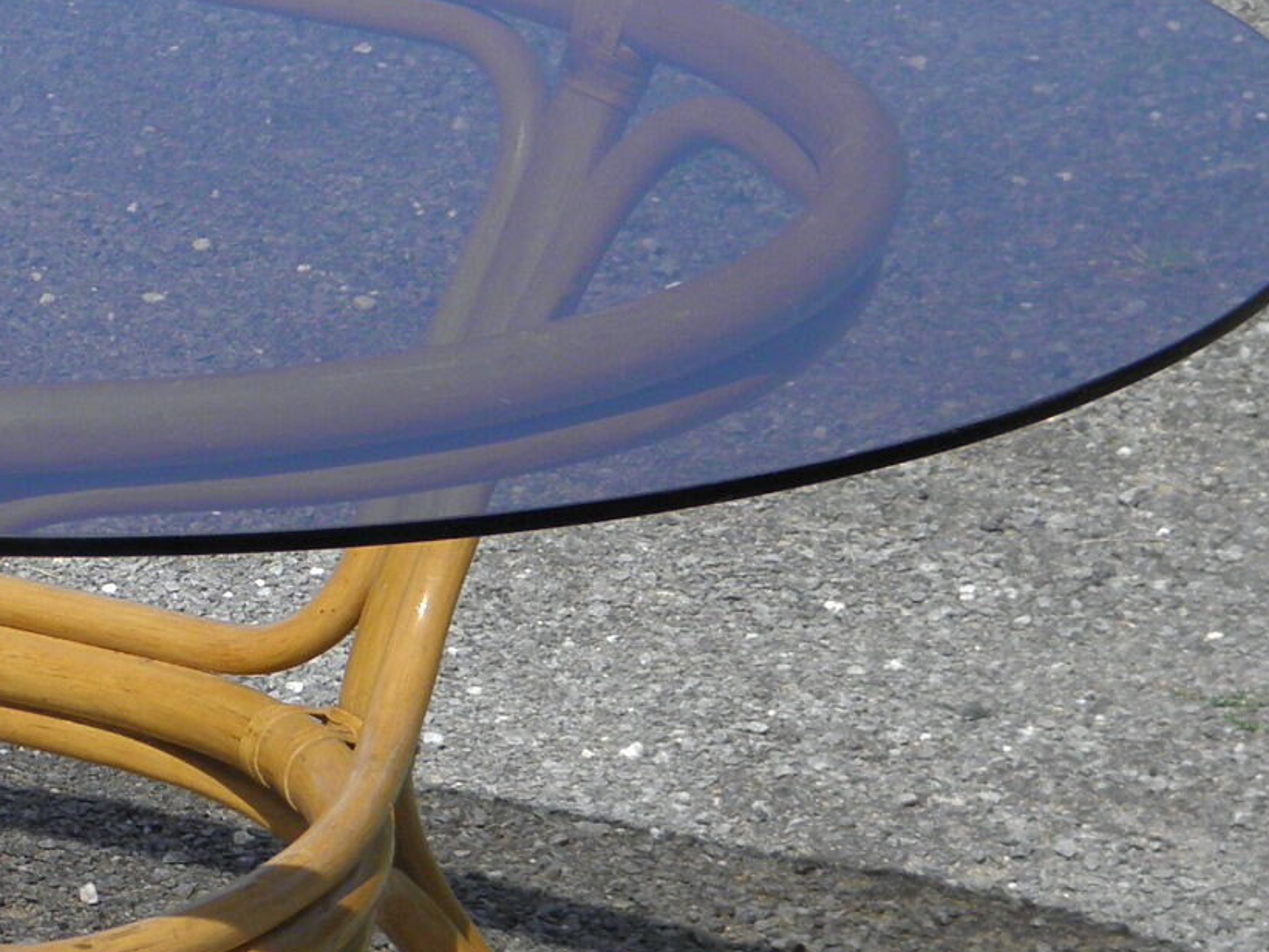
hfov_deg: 9.2
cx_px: -284
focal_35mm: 212
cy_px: 974
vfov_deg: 7.0
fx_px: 7773
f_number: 4.3
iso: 100
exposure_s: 1/500
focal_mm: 12.2
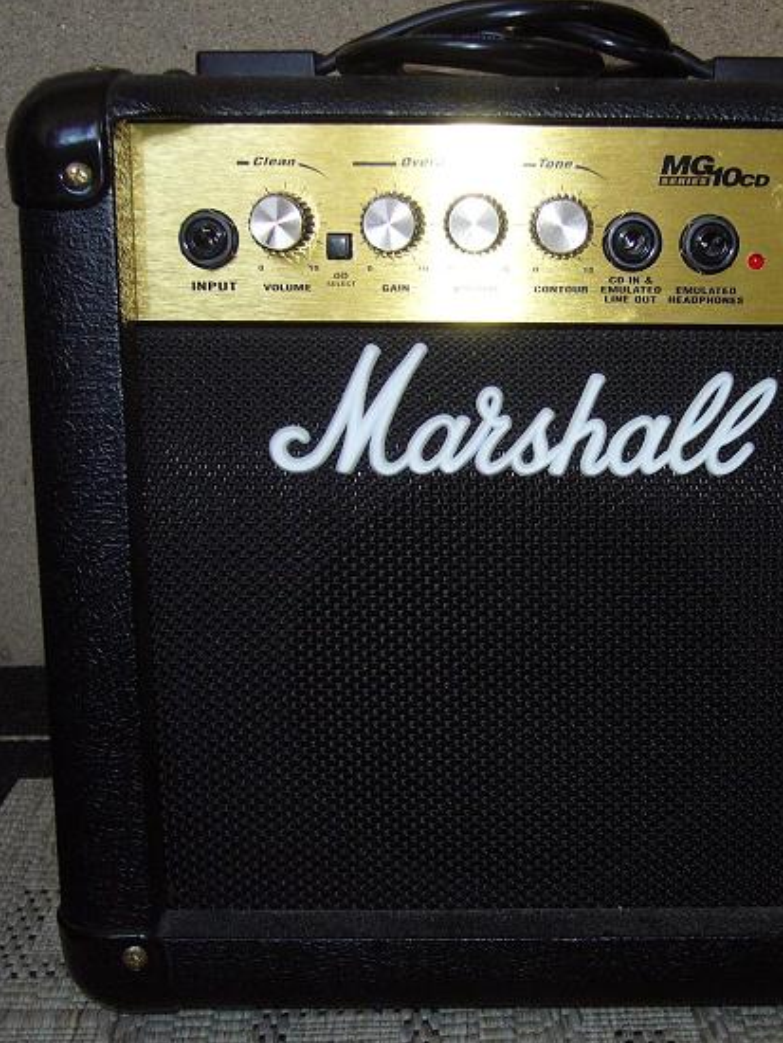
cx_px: 544
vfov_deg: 34.9
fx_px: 1657
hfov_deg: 26.4
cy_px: 522
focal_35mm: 55
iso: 100
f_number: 3.1
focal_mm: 6.8
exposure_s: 1/60
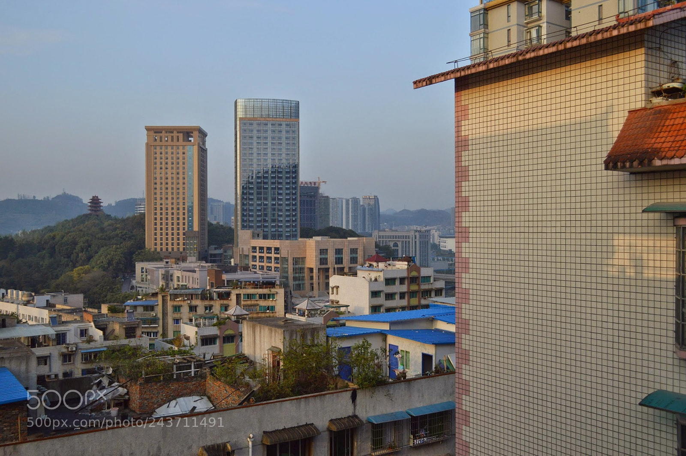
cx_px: 343
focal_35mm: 36
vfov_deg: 36.8
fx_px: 685
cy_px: 228
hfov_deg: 53.2
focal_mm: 24
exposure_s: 1/1250
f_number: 4
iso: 400
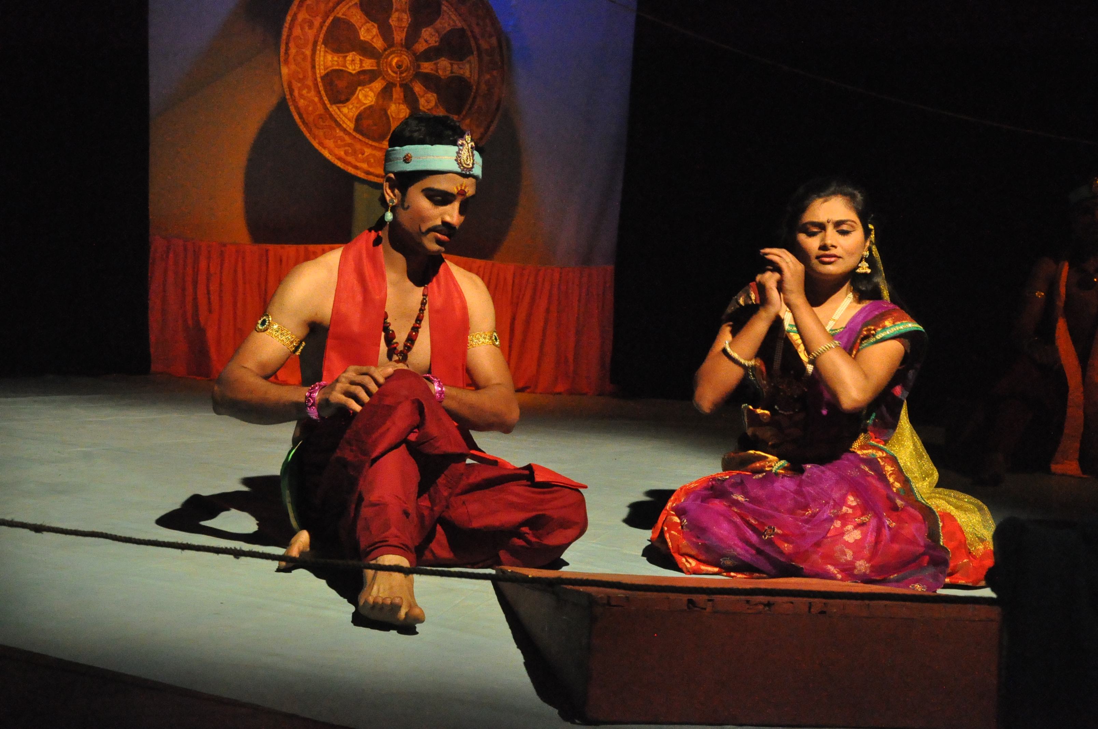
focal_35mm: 51
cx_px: 549
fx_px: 1554
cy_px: 364
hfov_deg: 38.9
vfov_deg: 26.4
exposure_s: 1/125
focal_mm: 34
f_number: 7.1
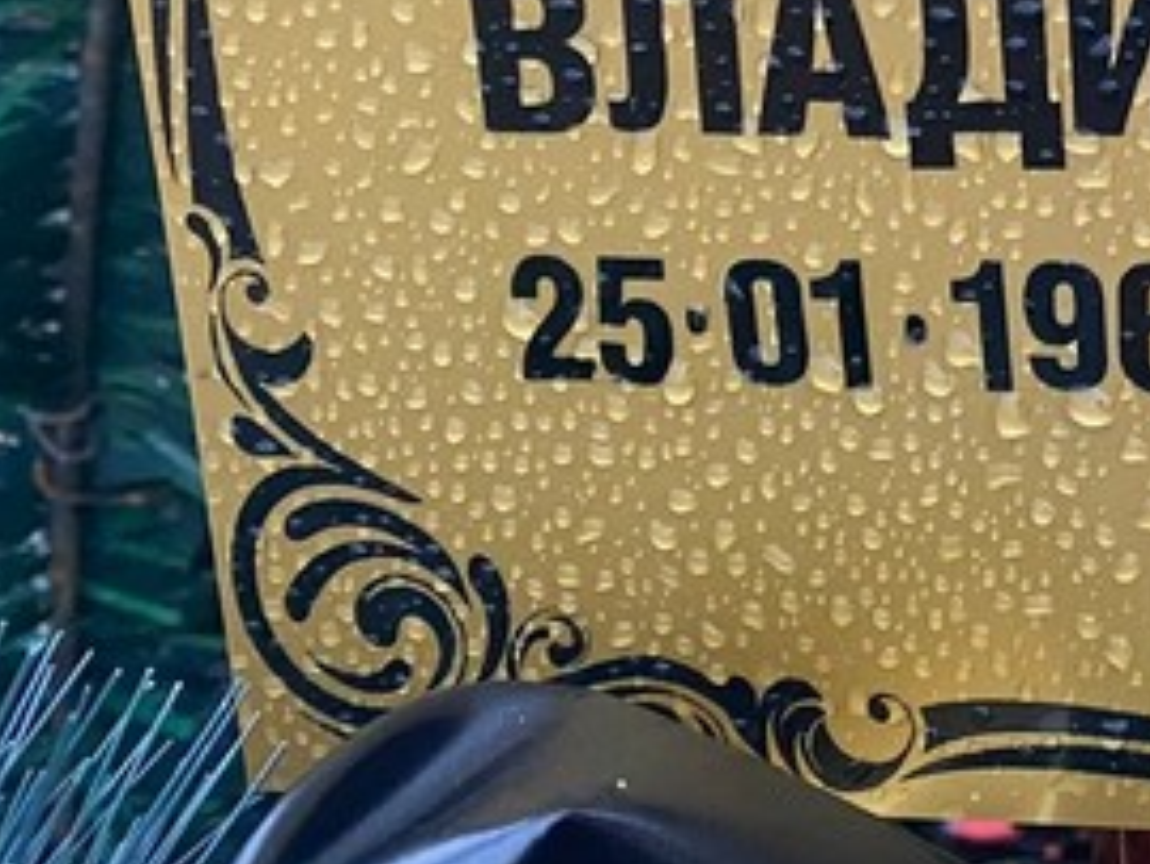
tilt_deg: -11.6
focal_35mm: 77
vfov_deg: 17.6
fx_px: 2560
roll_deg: +0.8
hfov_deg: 21.9
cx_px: 1619
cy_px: -336
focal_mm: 4.25
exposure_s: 1/60
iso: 250
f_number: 1.8
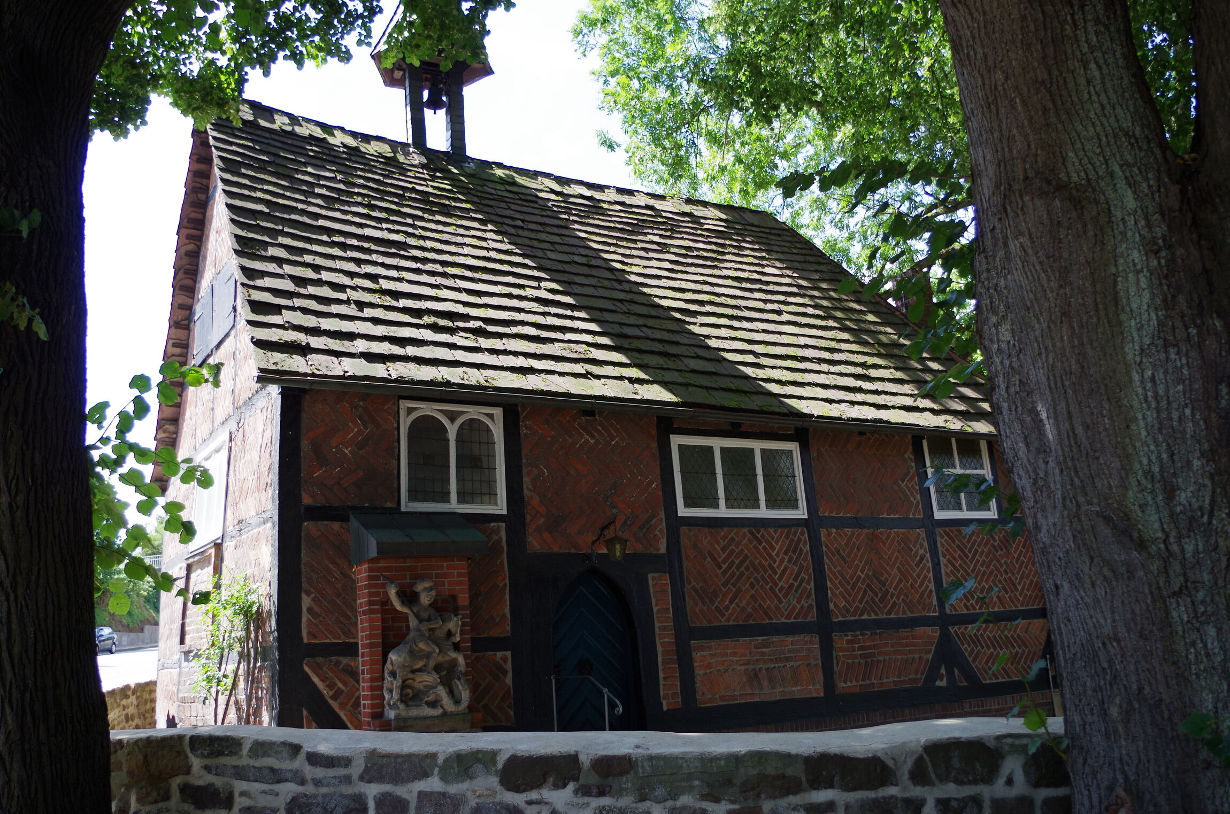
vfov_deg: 42.1
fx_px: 1057
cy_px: 407
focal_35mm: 31
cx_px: 615
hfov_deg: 60.4
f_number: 4.5
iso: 200
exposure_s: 1/200
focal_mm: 21.25
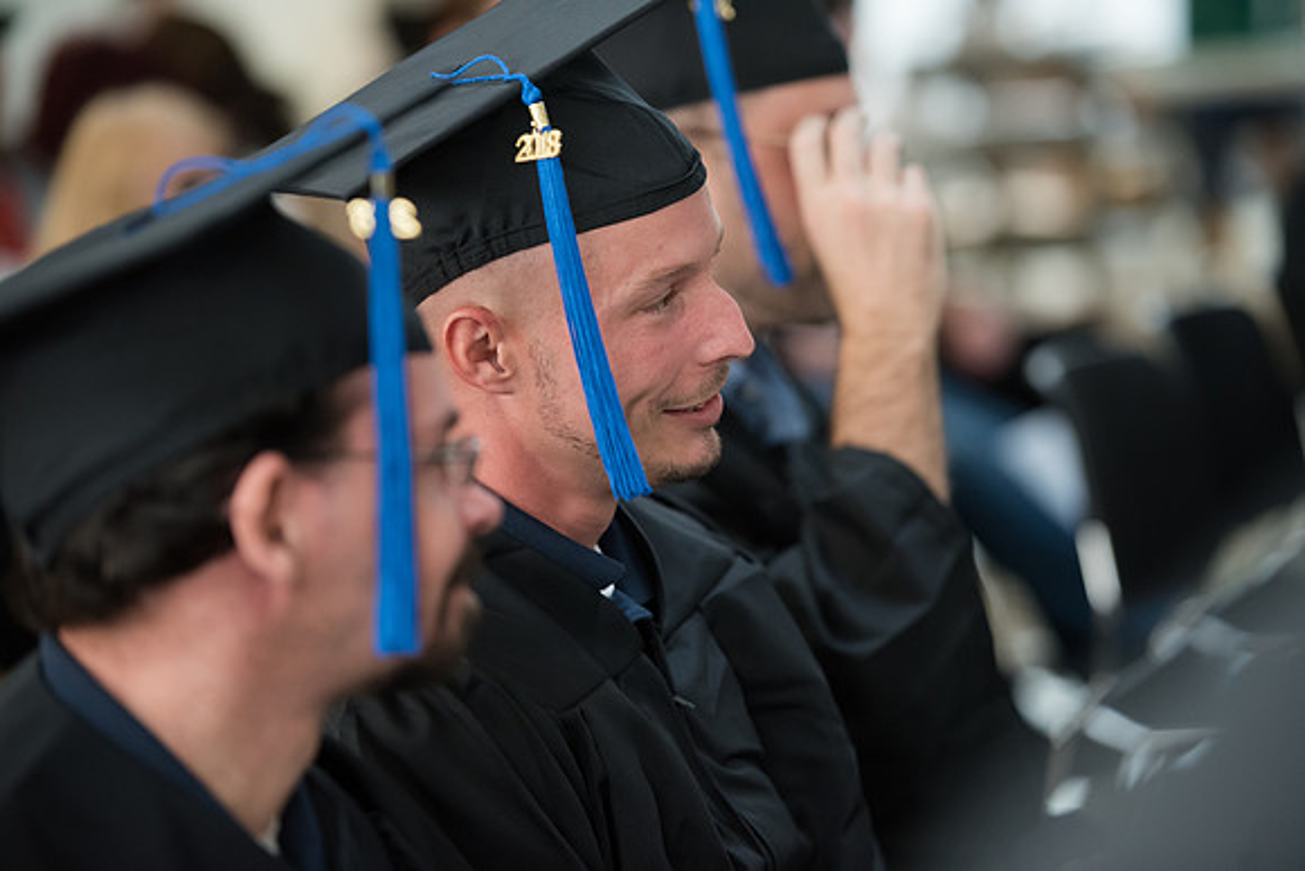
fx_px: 5076
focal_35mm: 140
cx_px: 652
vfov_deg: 9.8
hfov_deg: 14.7
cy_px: 436
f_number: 2.8
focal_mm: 140
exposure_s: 1/200
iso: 2500
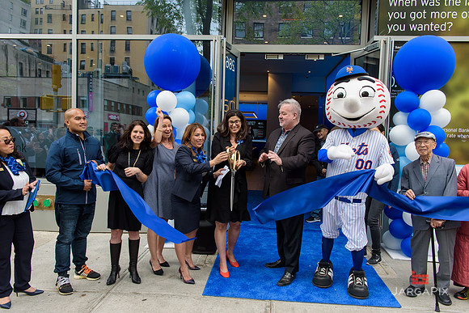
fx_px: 365
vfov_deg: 46.4
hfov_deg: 65.5
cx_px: 234
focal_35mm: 28
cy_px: 156
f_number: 5
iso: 200
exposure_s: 1/250
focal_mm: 28
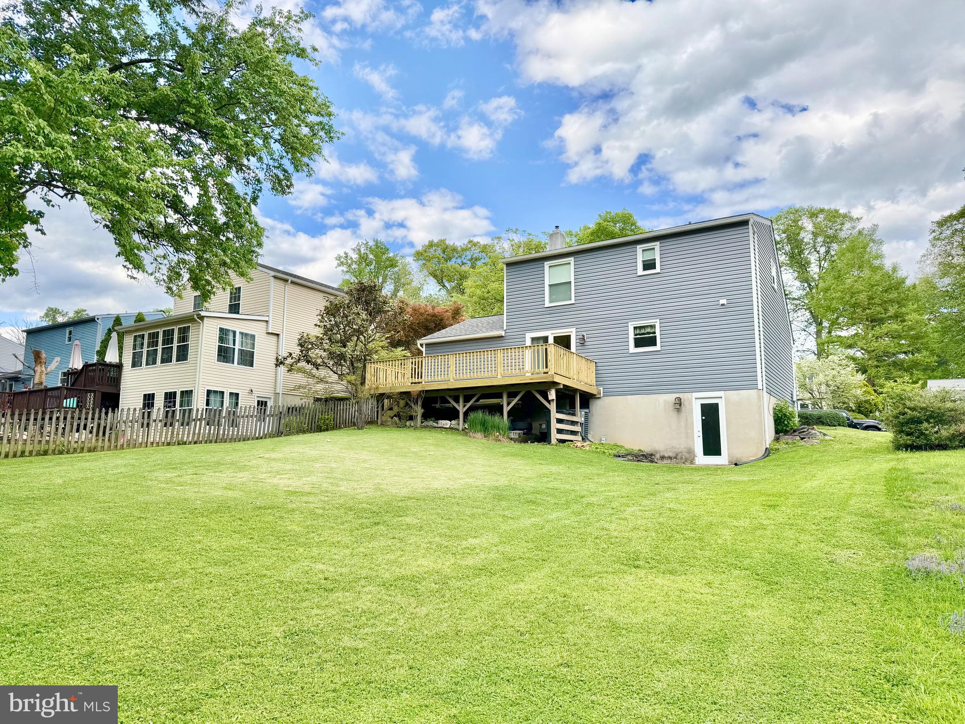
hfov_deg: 71.6
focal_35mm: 24
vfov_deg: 56.8
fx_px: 669
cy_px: 362
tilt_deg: +8.6
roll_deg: +0.1
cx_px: 482
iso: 80
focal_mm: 6.76
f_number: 1.78
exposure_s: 1/2703
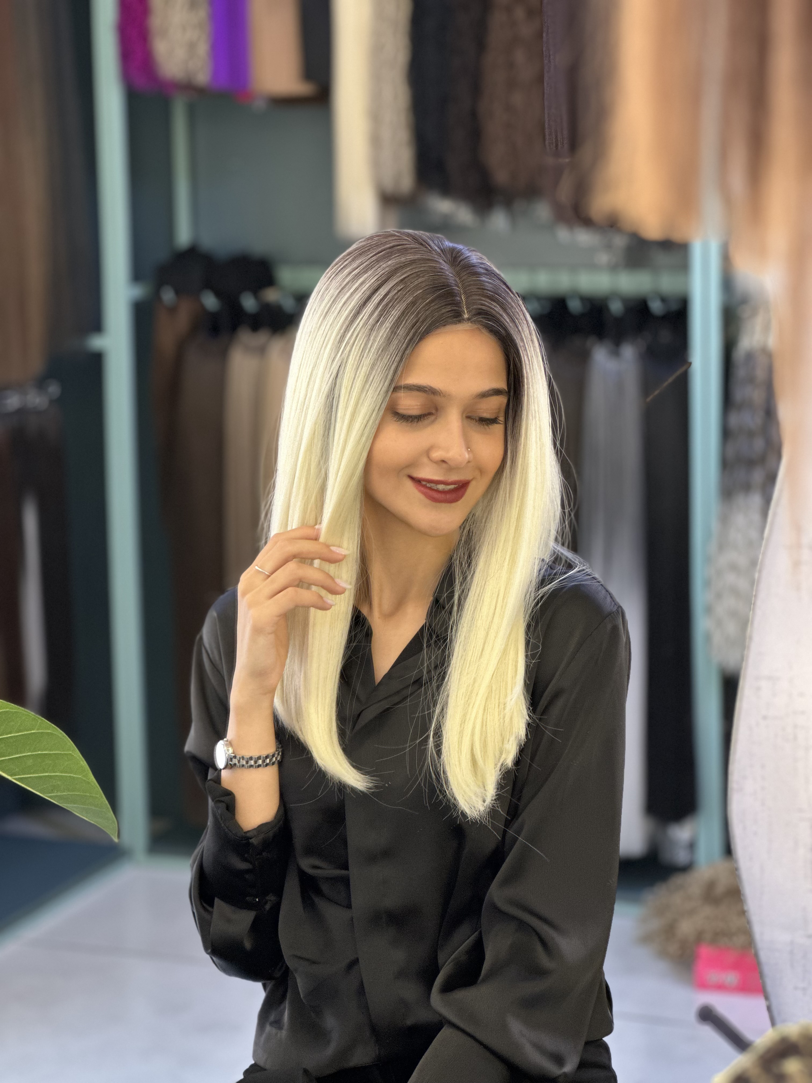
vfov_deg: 25.3
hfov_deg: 19.1
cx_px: 406
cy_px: 542
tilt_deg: -8.1
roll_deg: +0.6
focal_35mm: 77
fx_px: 2408
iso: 160
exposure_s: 1/33
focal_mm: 9
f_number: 2.8
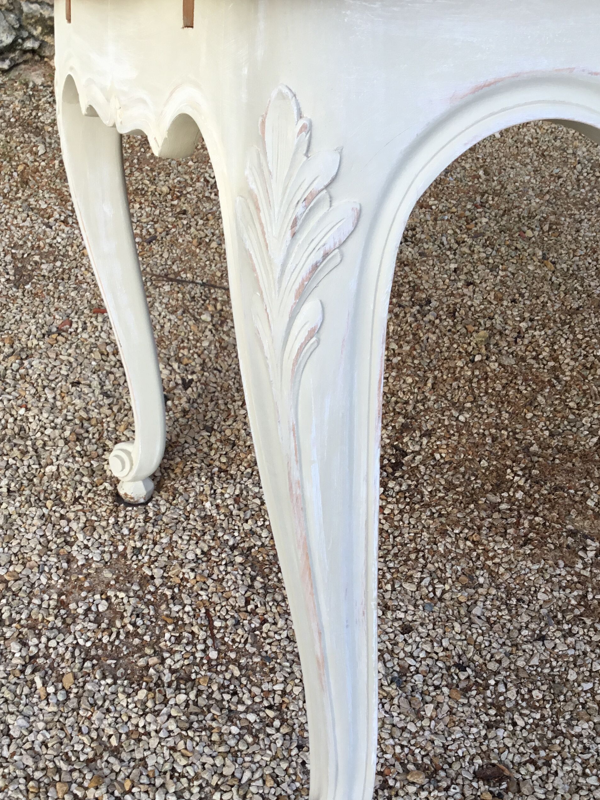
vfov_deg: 46.7
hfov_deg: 35.9
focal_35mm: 40
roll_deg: -1.6
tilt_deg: -42.3
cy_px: 455
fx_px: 925
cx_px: 259
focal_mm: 3.3
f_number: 2.4
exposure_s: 1/122
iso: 25
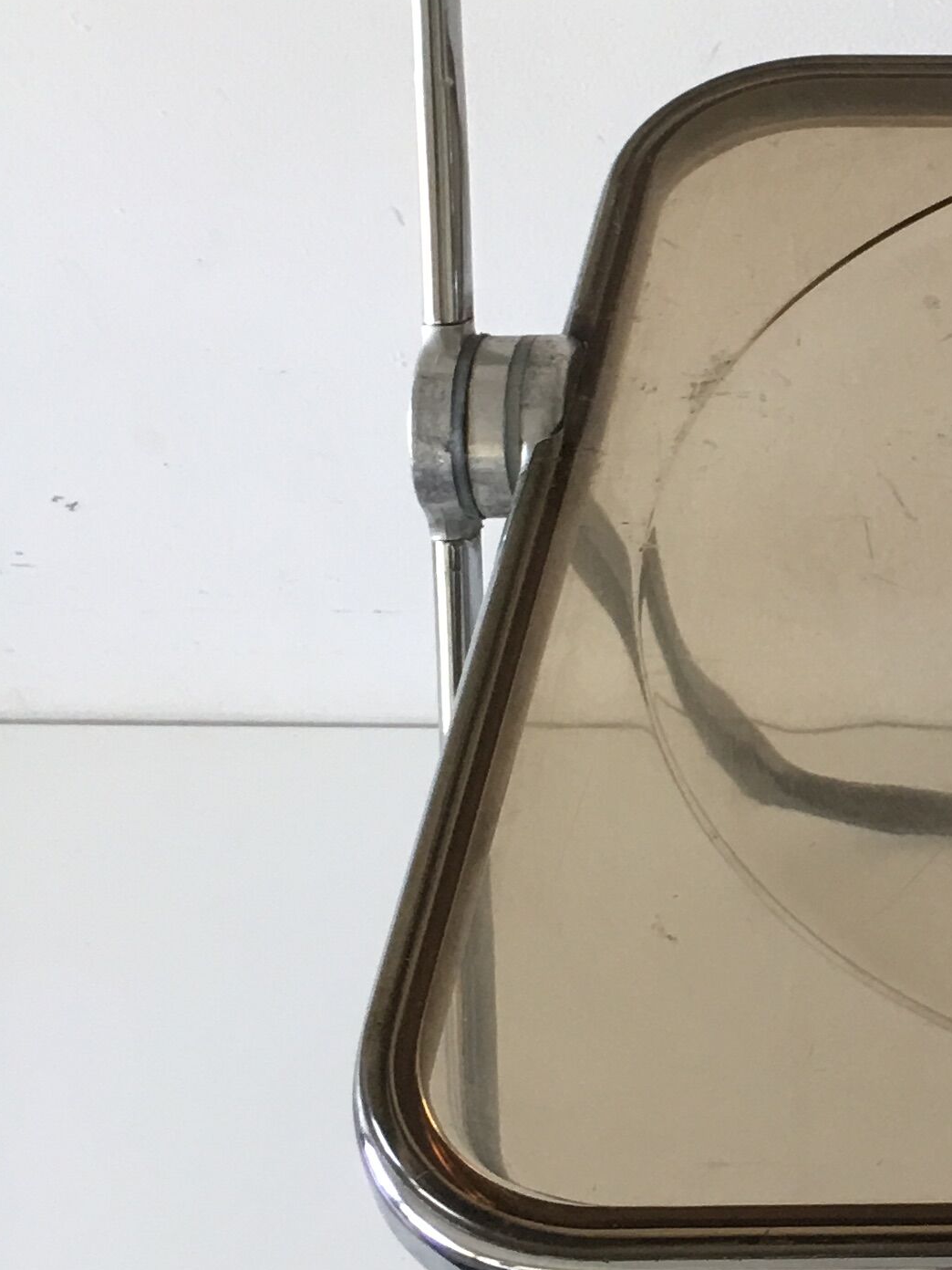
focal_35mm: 84
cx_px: 1373
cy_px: 382
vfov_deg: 23.1
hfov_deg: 16.2
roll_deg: -2.5
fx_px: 3080
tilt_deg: -43.0
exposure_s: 1/17
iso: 32
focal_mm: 4.15
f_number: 2.2
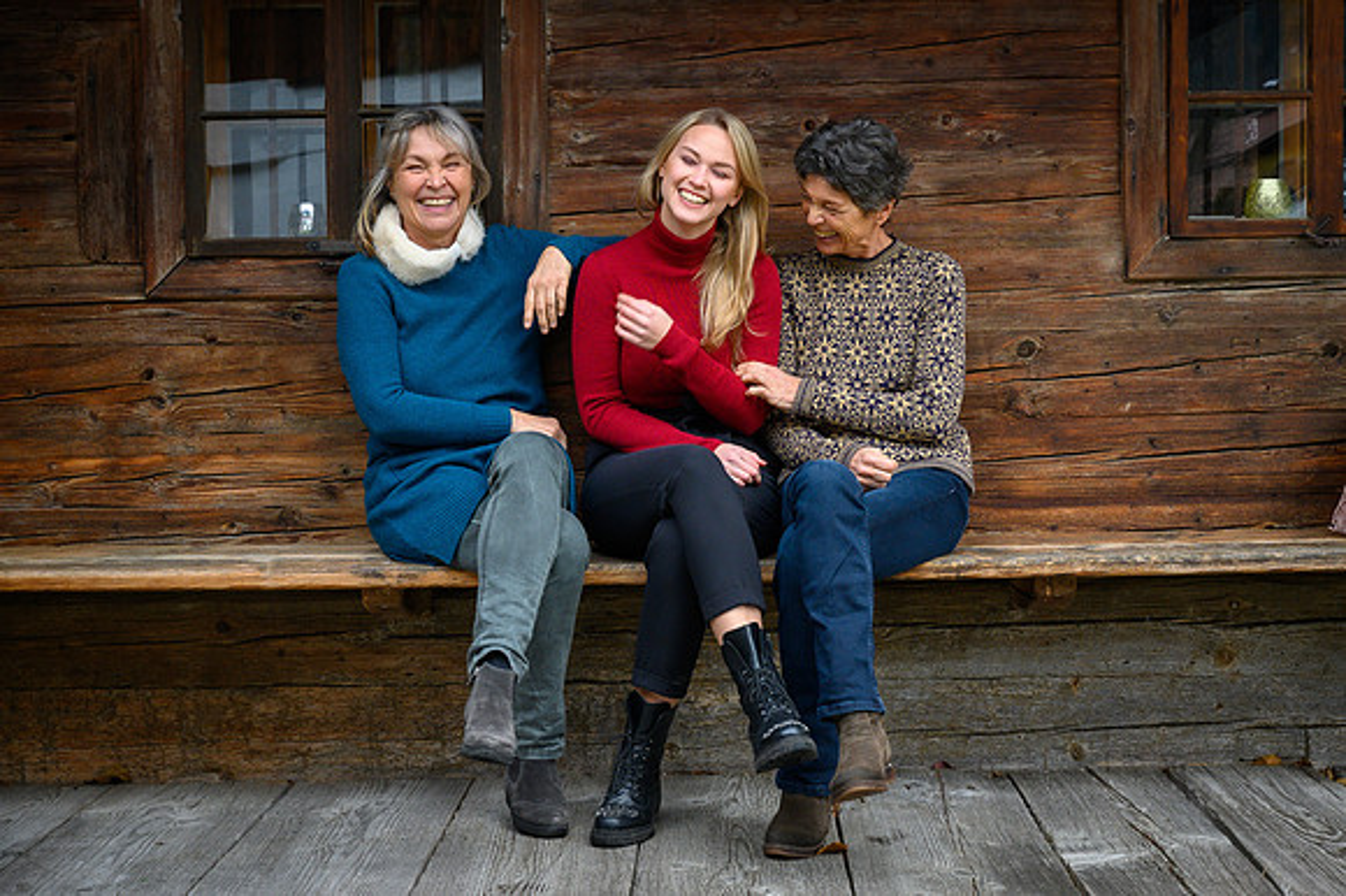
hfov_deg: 36.2
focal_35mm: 55
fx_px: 2058
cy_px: 412
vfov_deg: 24.6
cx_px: 727
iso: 640
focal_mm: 51
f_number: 7.1
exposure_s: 1/200
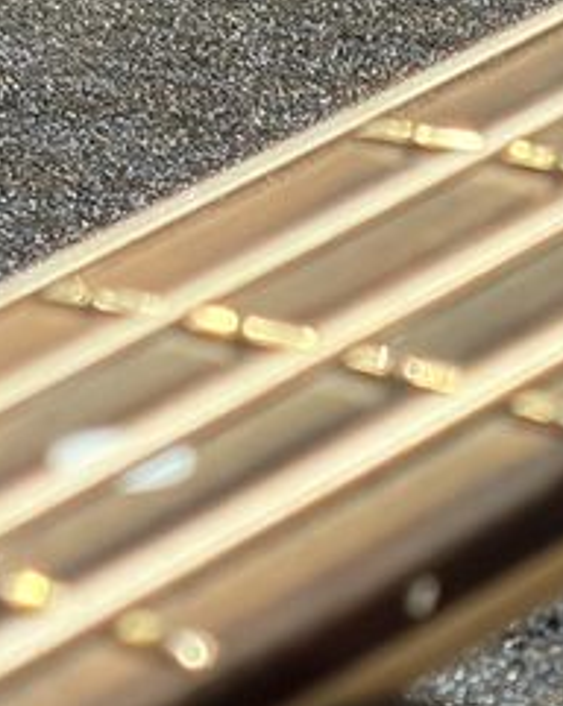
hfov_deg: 5.7
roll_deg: -1.1
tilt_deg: -25.5
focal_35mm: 270
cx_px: 689
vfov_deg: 7.2
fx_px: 5638
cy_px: 647
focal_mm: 5.96
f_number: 1.6
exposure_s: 1/30
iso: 250
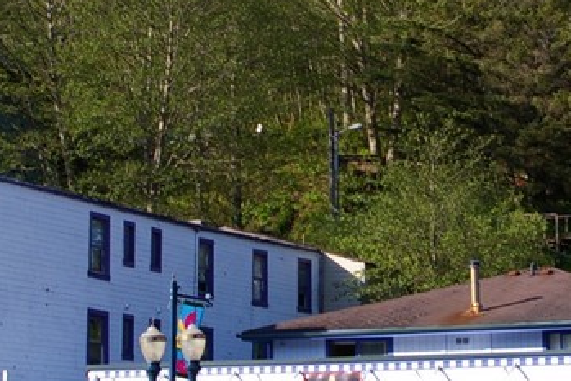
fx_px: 1980
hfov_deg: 16.4
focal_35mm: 125
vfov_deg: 11.0
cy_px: 167
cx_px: 321
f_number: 9.5
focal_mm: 23
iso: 200
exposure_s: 1/180
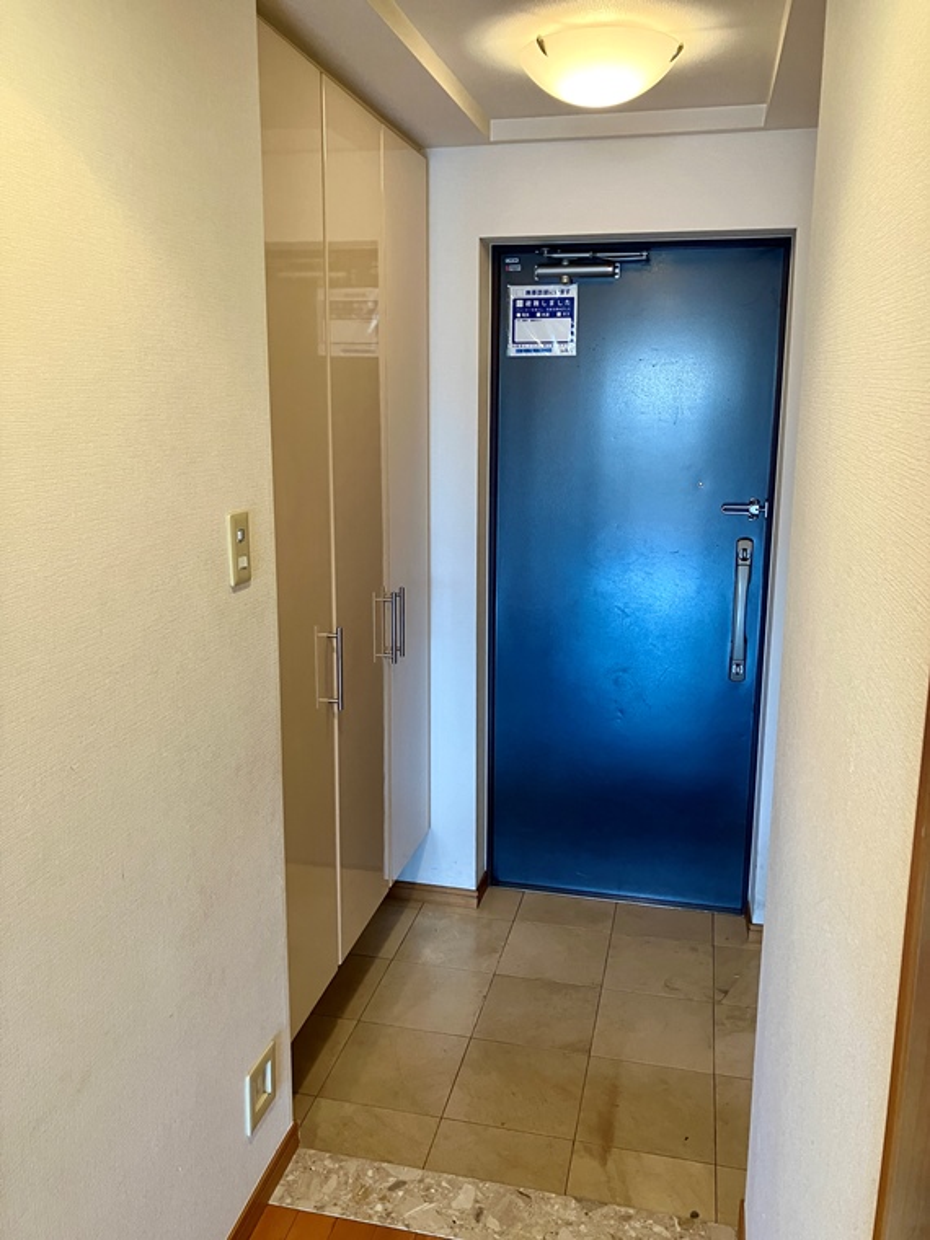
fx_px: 1003
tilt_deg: -11.0
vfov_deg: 63.4
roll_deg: -0.1
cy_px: 620
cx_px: 465
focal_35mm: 28
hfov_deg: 49.7
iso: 80
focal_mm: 3.99
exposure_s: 1/50
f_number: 1.8
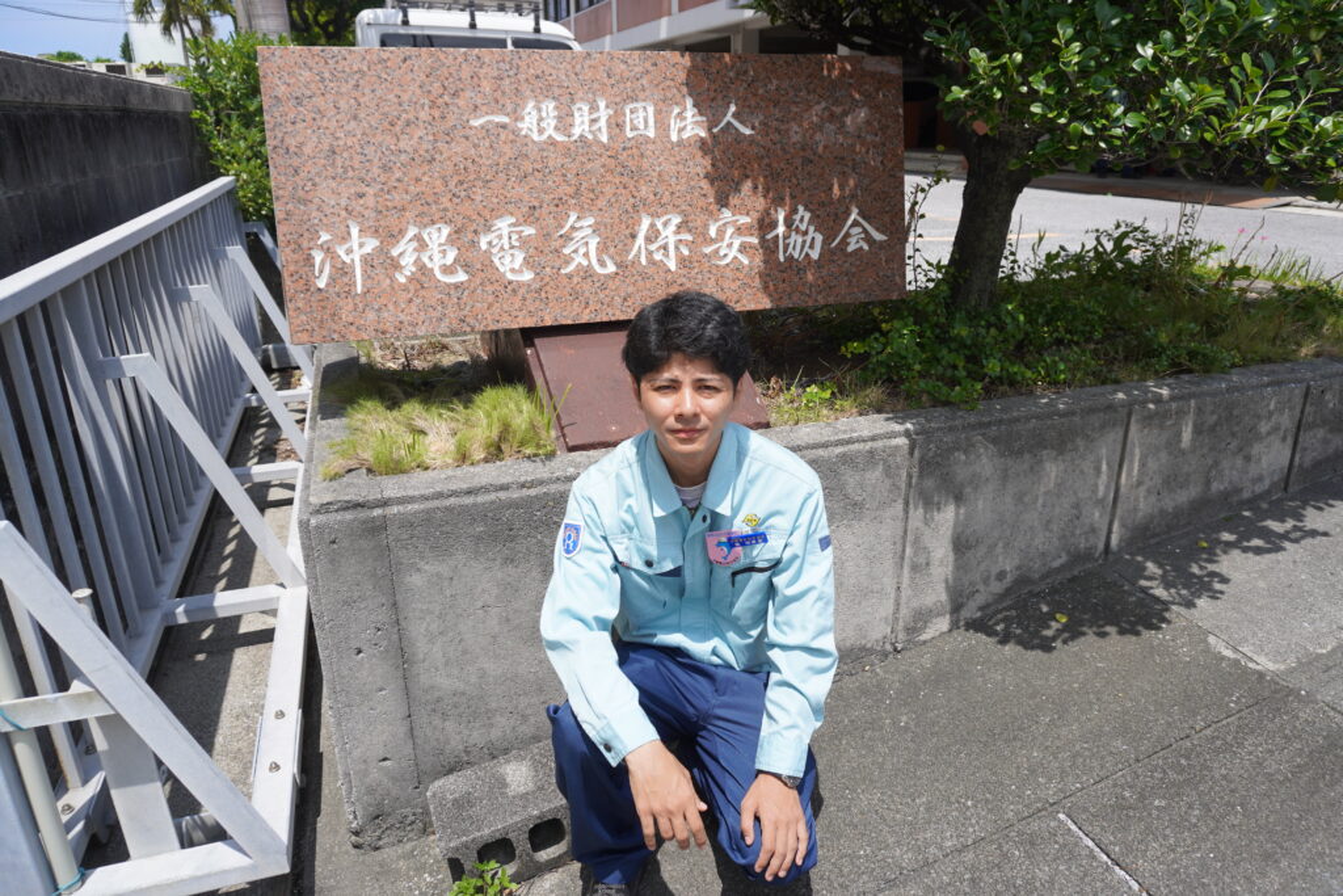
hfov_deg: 73.7
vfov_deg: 53.1
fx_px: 895
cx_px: 672
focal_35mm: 24
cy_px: 448
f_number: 4.5
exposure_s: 1/640
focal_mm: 16
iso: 100
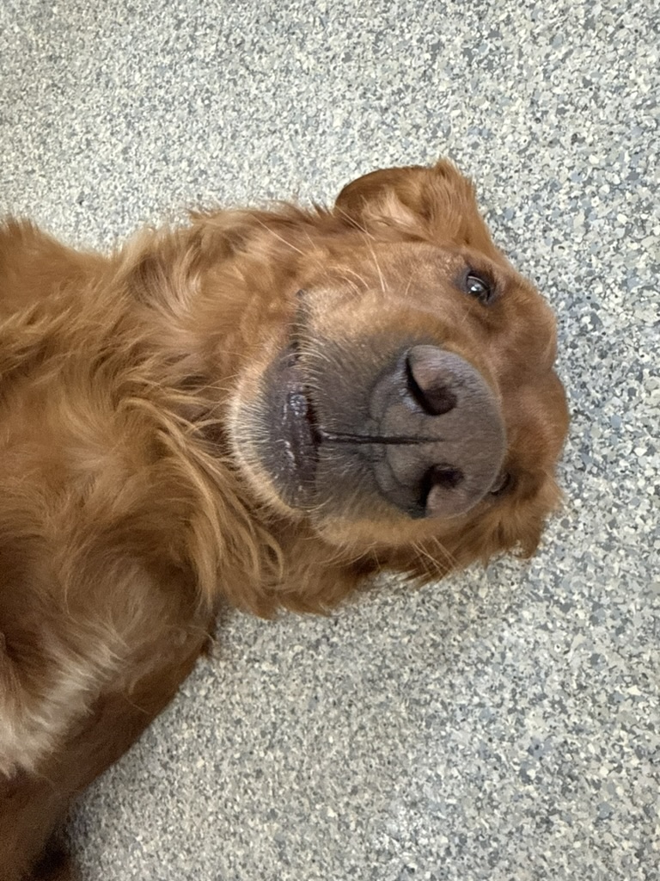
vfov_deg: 71.6
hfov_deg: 56.8
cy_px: 440
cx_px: 330
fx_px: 610
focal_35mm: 24
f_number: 2.2
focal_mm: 2.22
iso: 250
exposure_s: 1/120
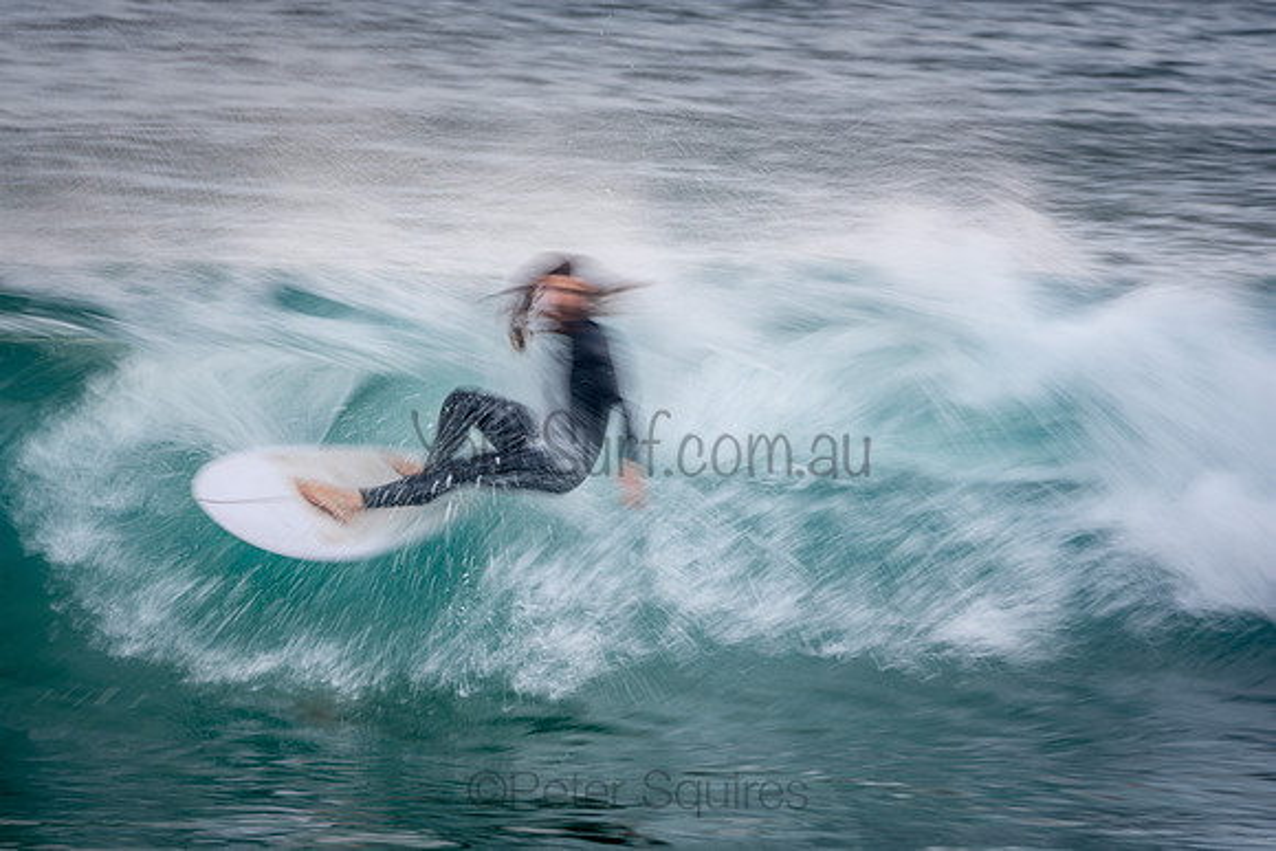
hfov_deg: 3.4
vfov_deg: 2.3
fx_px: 21271
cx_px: 638
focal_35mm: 600
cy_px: 426
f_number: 10
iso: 100
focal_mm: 400
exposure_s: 1/20
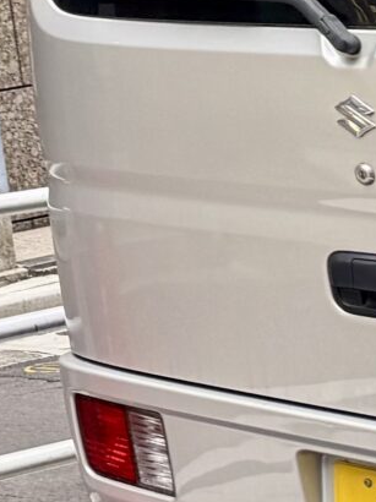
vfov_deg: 11.8
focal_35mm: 150
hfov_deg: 7.6
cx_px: -1018
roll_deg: +2.4
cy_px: -507
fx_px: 2175
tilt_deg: +7.1
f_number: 1.78
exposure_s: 1/127
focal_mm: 6.76
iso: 64
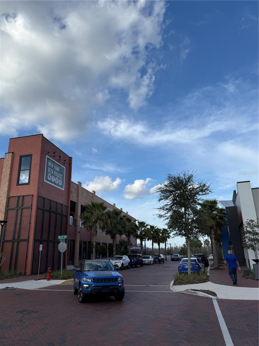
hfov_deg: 56.8
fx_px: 239
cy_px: 173
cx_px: 130
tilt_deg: +19.0
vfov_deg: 71.6
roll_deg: +1.3
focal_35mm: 24
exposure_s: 1/4975
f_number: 1.78
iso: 80
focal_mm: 6.76
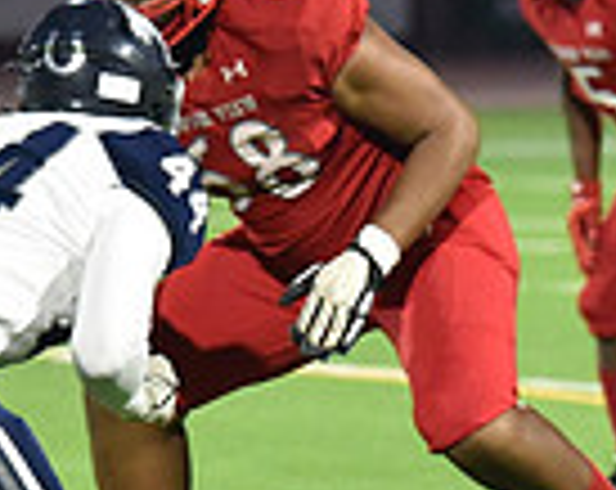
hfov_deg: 2.9
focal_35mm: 678
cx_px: 166
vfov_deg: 2.3
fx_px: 12334
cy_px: 124
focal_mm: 170
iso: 11400
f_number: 2.8
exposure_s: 1/1000
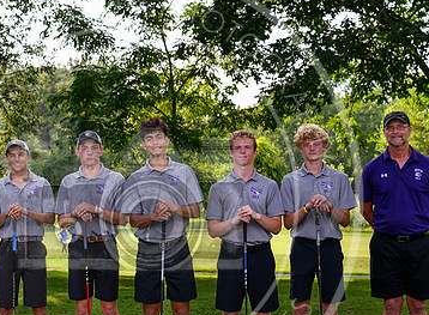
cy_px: 199
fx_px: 849
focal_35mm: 69
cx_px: 139
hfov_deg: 28.2
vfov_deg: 21.0
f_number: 3.2
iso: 400
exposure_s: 1/1250
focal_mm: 40
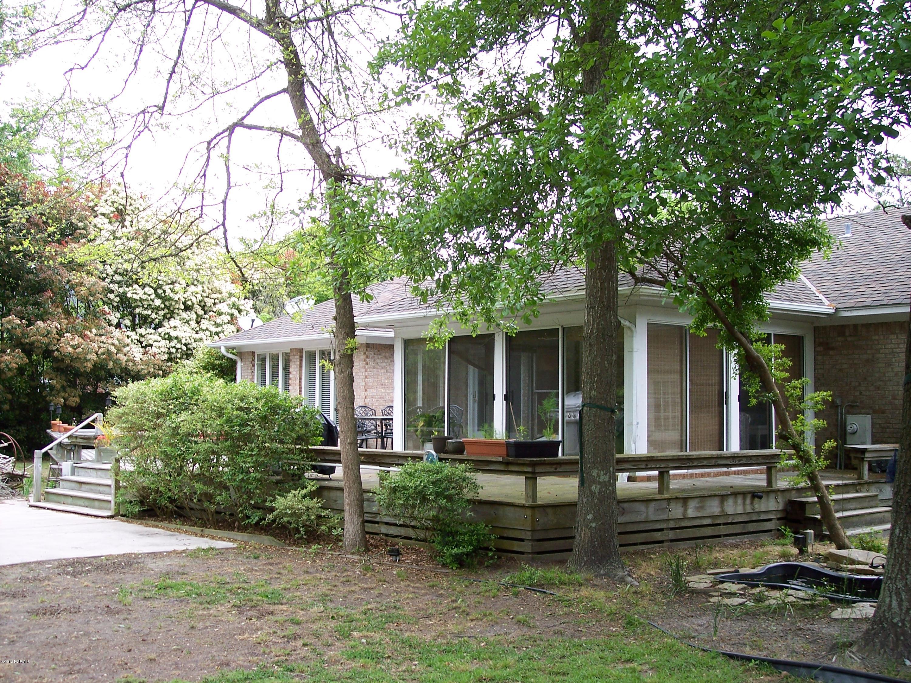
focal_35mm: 39
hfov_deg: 47.9
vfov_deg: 36.8
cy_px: 342
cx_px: 456
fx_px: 1026
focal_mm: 8
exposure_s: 1/125
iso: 100
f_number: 3.4
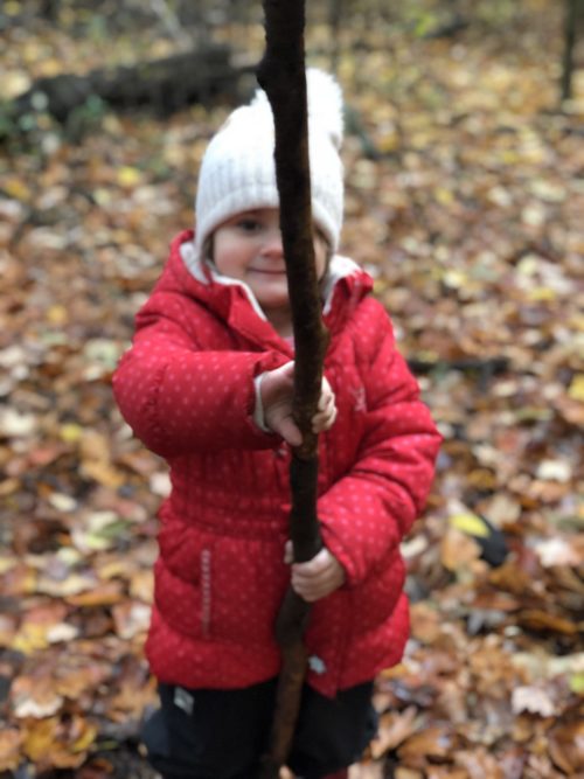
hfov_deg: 28.0
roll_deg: -2.4
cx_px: 292
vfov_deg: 36.8
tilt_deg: -24.3
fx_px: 1170
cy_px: 390
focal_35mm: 52
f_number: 2.4
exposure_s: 1/60
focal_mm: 6
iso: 80
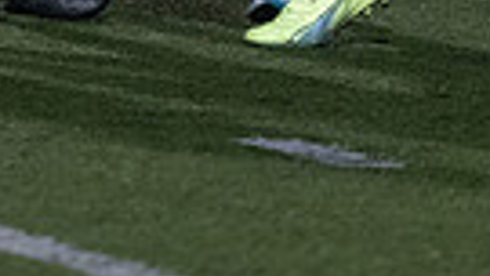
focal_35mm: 1389
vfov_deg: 0.9
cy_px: -731
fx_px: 18051
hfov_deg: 1.6
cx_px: -64
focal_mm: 200
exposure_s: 1/1000
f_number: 2.8
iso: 5000
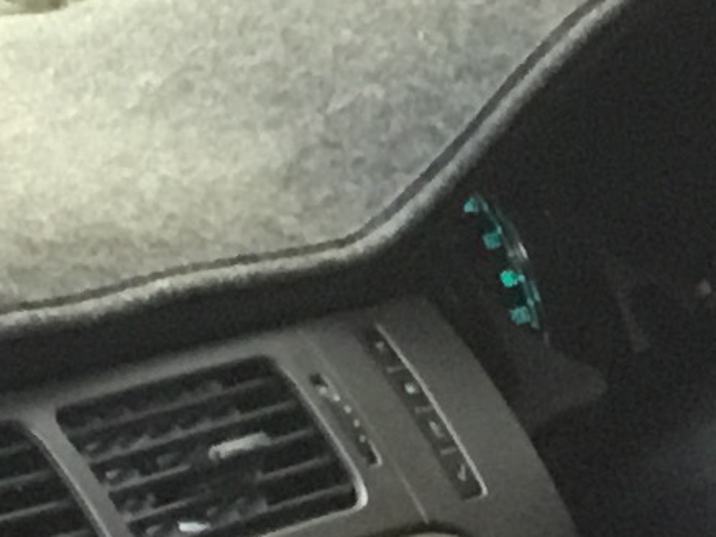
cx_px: -56
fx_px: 4799
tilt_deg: -20.9
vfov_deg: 6.1
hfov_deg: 8.5
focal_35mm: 232
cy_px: 1388
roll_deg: +2.7
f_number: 2.4
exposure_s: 1/33
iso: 200
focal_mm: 3.3
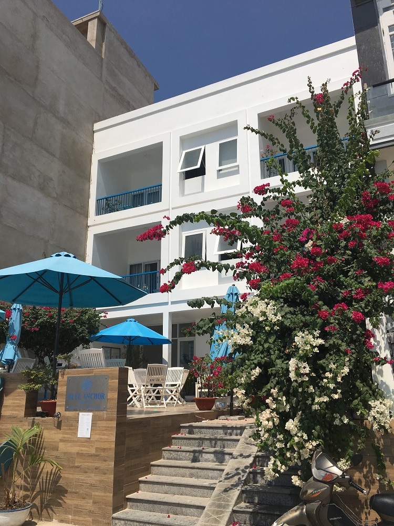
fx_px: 440
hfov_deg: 48.2
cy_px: 263
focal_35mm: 29
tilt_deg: +17.8
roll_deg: +0.4
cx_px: 197
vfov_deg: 61.7
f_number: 2.2
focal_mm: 4.15
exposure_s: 1/4525
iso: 25
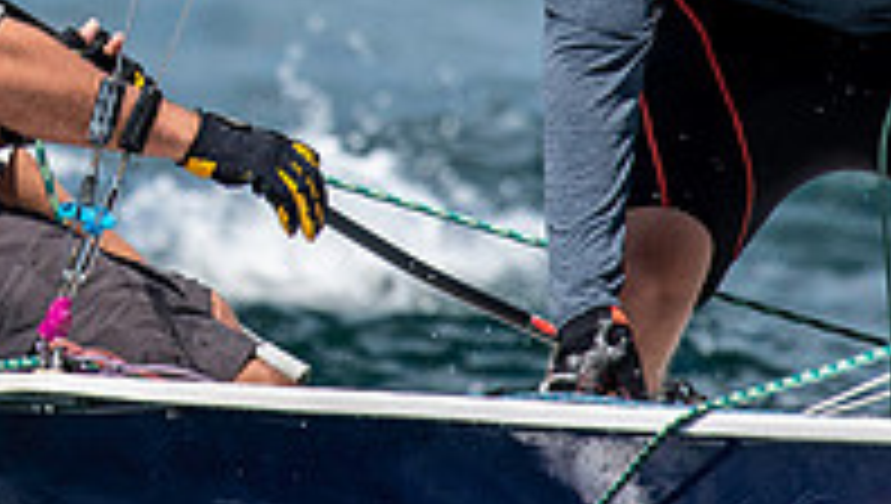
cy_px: -227
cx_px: -212
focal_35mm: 1378
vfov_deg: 0.9
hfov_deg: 1.6
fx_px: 32600
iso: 320
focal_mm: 300
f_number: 5.6
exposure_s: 1/2000
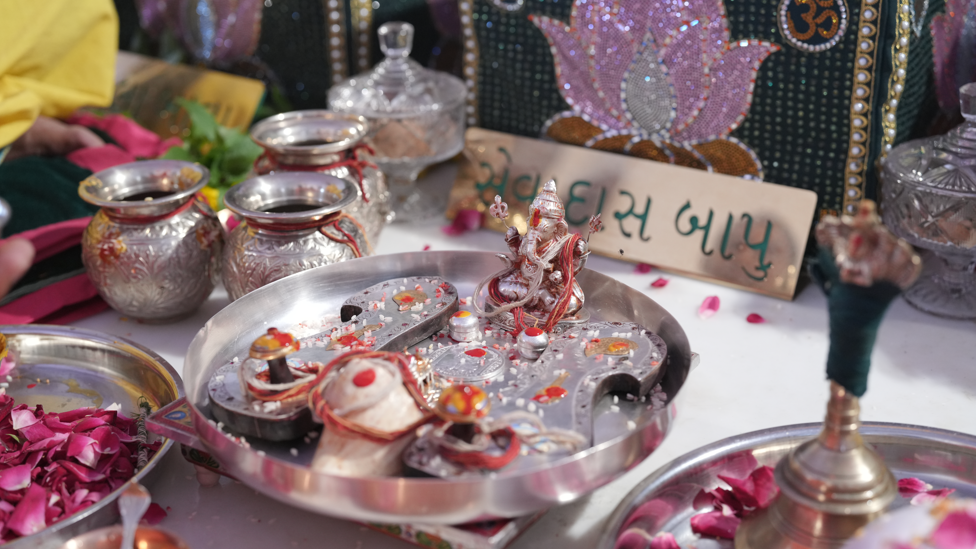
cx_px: 490
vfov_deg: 22.6
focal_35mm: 53
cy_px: 272
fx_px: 1372
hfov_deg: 39.2
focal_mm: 50
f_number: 2.8
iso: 2000
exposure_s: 1/200
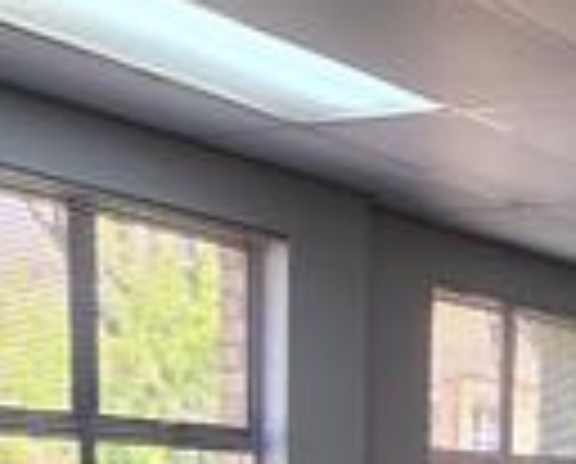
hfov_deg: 22.9
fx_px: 1350
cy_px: 793
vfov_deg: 16.7
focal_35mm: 79
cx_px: 603
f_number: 1.9
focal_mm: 2.2
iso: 250
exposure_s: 1/100
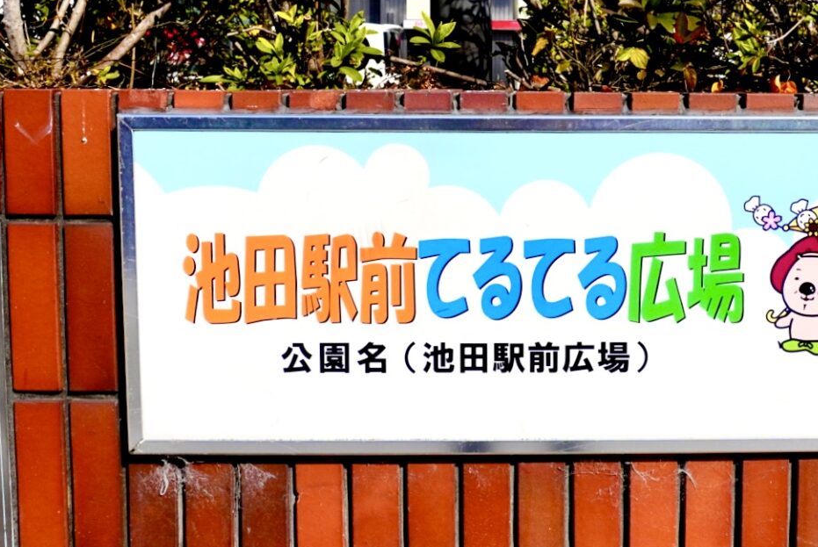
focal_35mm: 33
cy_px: 248
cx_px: 523
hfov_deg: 56.3
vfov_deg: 40.0
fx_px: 751
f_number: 6.3
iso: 400
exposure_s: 1/4000
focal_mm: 16
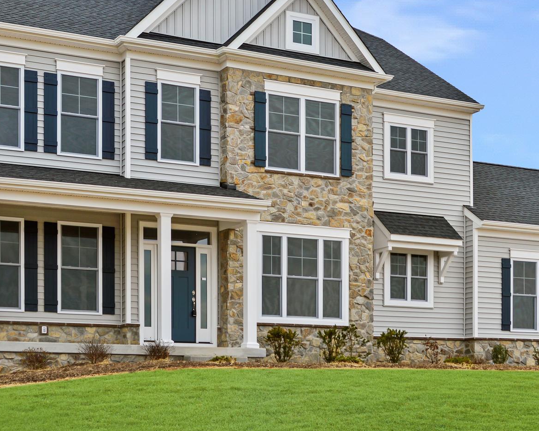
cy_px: 119
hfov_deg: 29.6
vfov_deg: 23.7
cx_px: 266
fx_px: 1021
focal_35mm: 64
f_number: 7.1
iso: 100
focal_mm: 26
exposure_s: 1/200
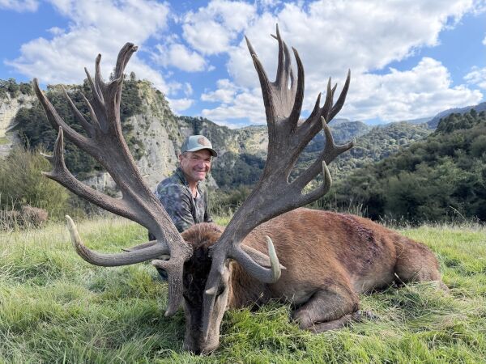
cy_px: 182
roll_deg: +0.1
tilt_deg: -2.4
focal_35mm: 24
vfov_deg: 56.8
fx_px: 337
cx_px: 243
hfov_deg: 71.6
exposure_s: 1/2801
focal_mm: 6.76
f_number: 1.78
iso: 100
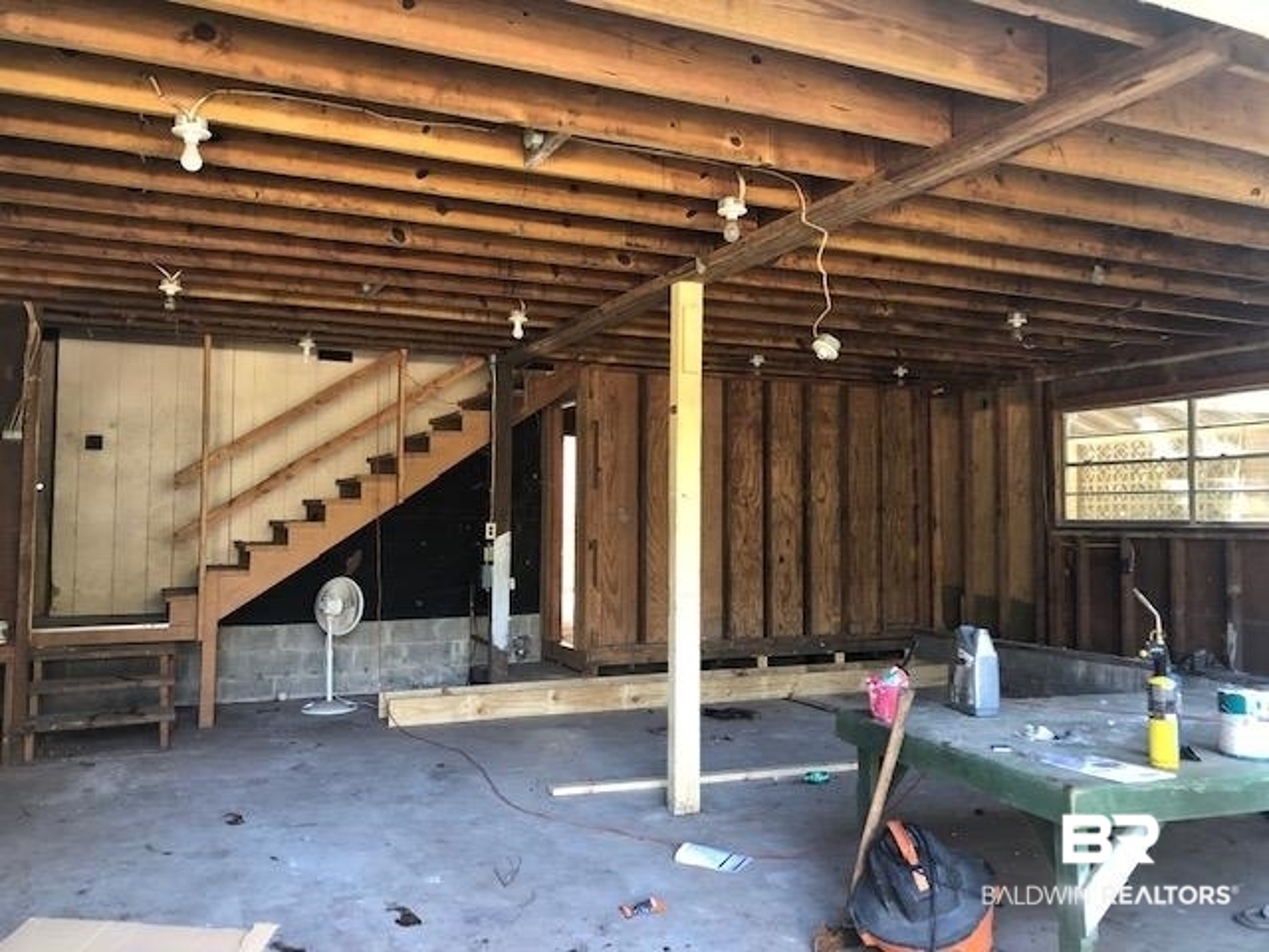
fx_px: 1026
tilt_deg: +1.4
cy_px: 476
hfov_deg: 63.4
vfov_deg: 49.7
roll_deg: +0.0
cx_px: 634
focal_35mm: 28
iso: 40
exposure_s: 1/15
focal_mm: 3.99
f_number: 1.8
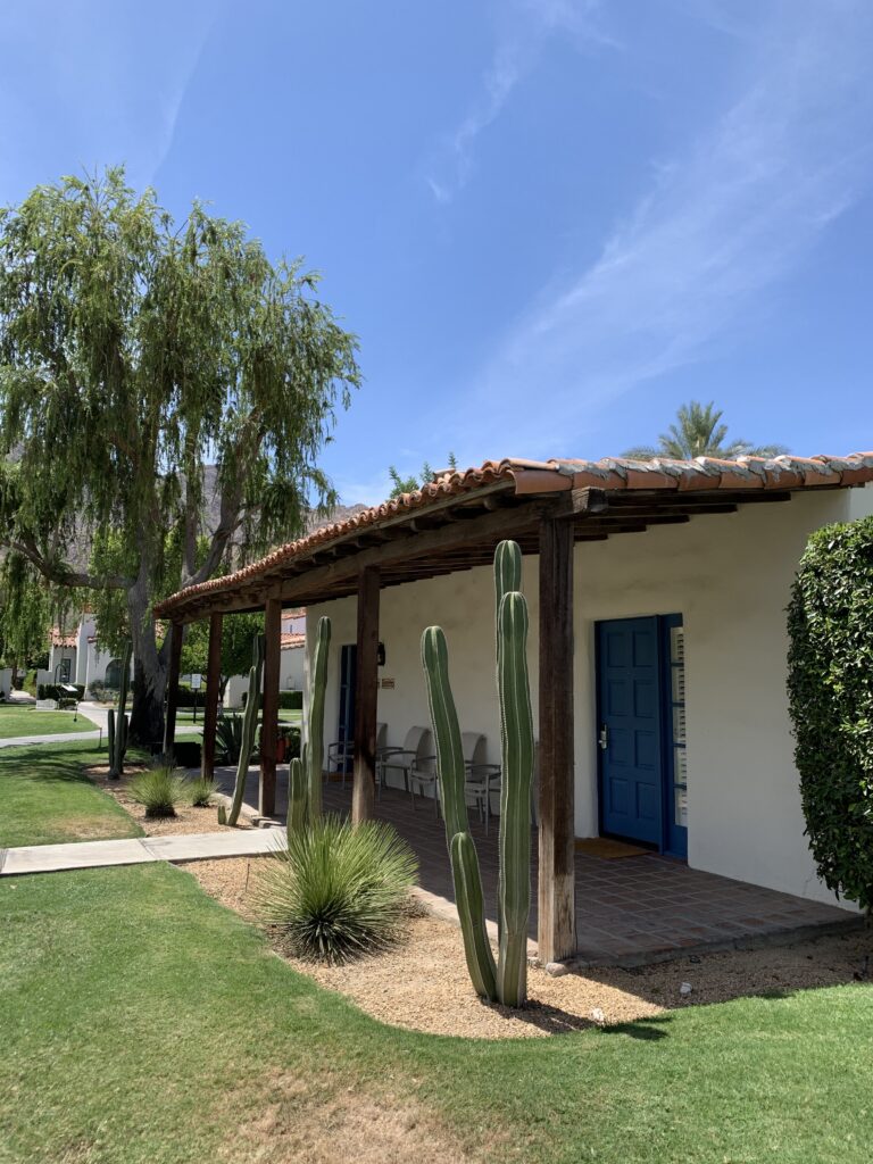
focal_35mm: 26
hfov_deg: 53.1
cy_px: 582
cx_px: 436
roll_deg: +0.2
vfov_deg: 67.3
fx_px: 874
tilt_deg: +8.2
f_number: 1.8
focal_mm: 4.25
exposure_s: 1/1513
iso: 25
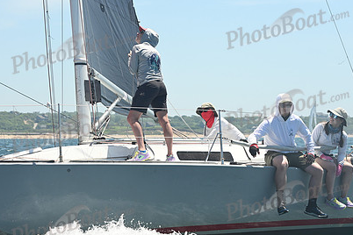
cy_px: 165
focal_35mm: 130
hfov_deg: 15.8
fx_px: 1275
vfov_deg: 10.5
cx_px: 181
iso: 320
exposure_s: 1/1000
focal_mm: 90
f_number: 6.3
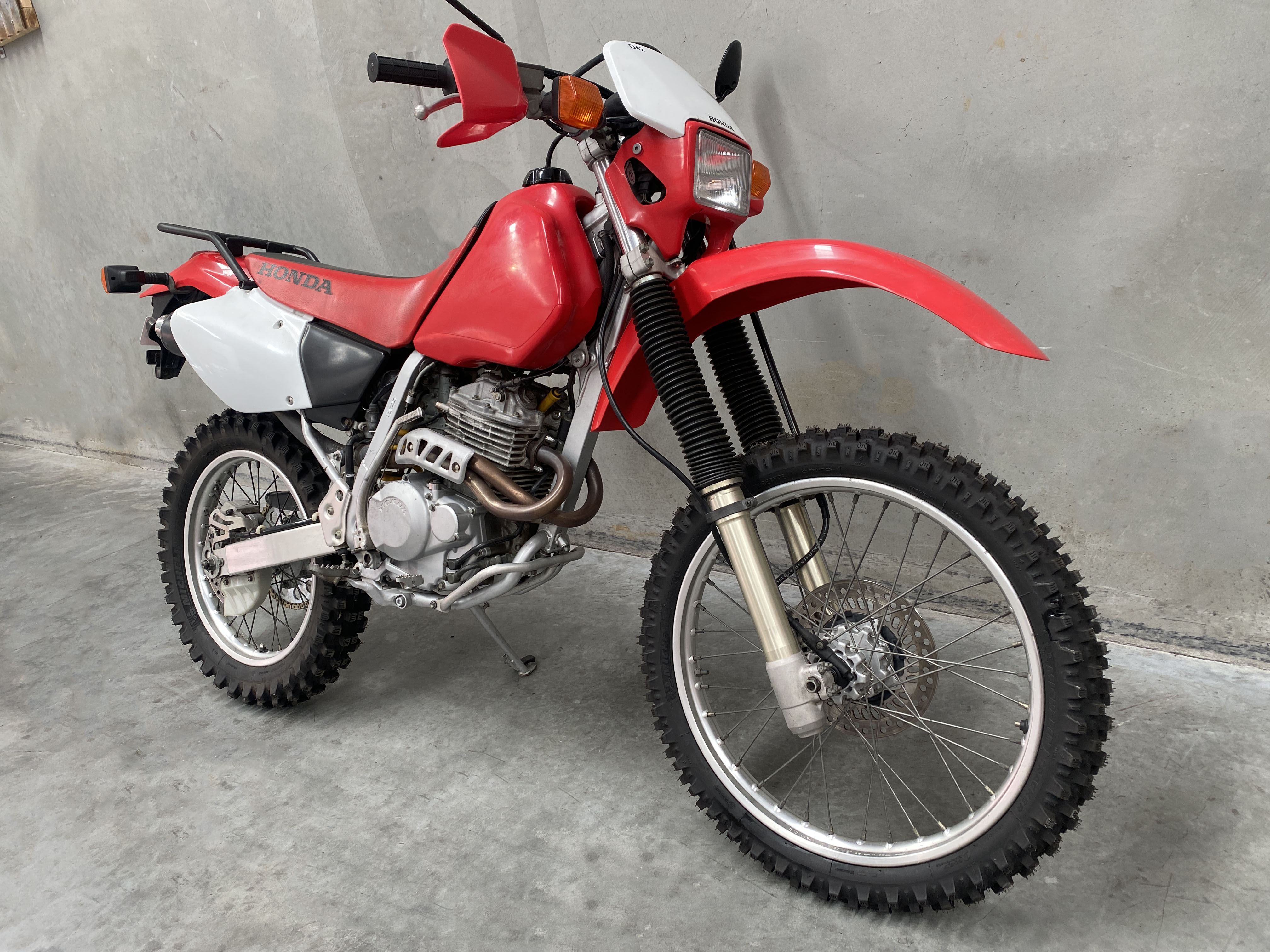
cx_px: 635
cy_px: 476
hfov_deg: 67.3
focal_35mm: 26
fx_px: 954
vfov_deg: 53.1
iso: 64
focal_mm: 4.25
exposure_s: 1/100
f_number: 1.8
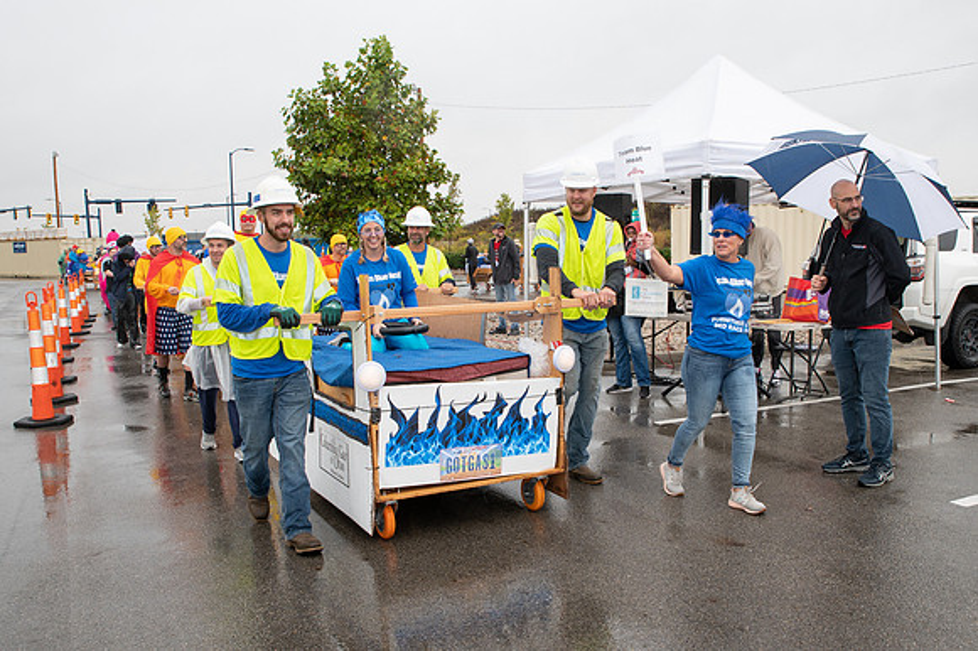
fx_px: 845
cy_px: 359
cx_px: 513
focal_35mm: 31
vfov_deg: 42.1
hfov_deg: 60.1
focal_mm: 24
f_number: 7.1
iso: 400
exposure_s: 1/200
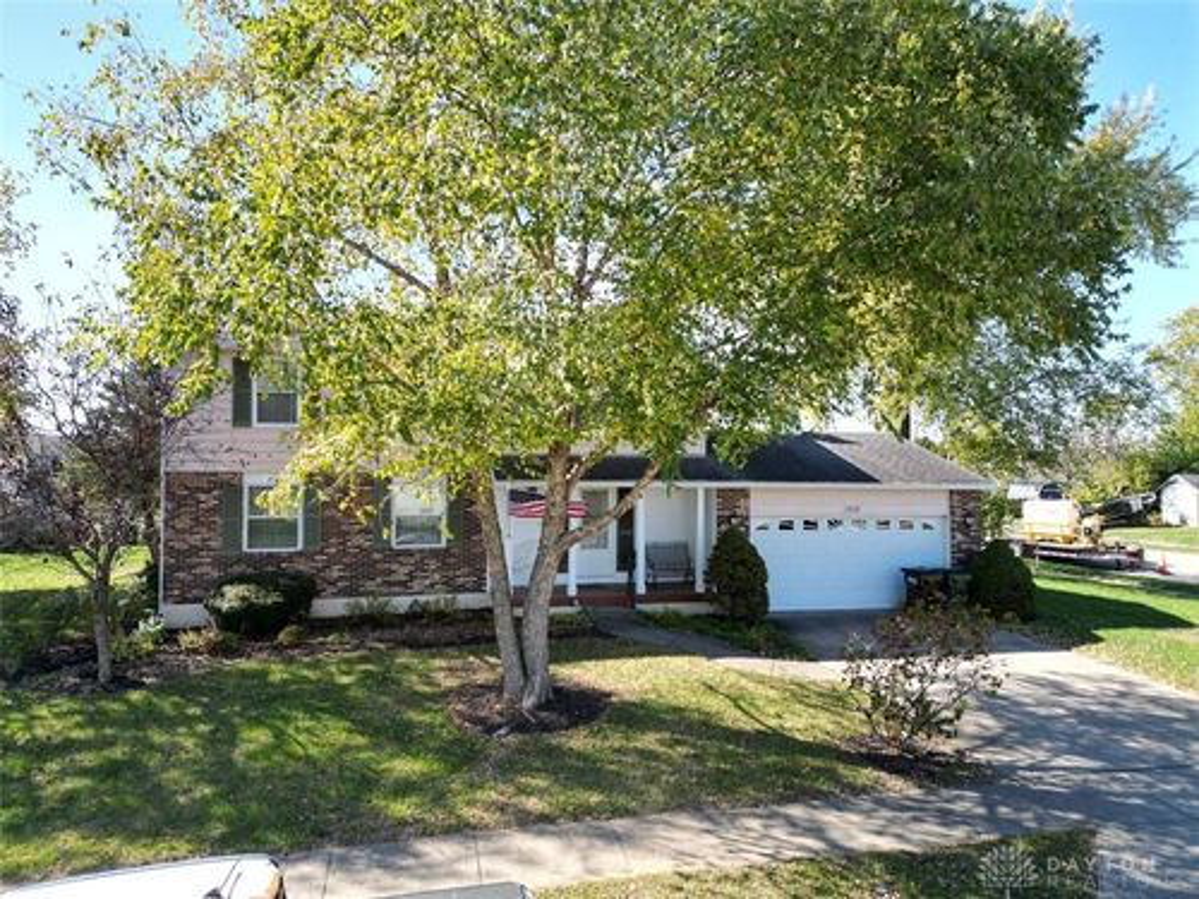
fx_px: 831
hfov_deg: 71.6
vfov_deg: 56.8
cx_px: 600
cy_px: 450
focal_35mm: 24
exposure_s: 1/1000
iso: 110
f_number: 1.7
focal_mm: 6.72
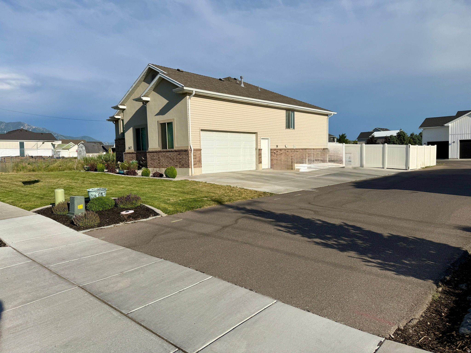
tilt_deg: -2.3
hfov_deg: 71.6
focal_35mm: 24
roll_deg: +1.6
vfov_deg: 56.8
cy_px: 176
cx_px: 236
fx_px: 327
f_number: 1.78
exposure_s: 1/8130
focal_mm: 6.76
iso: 80
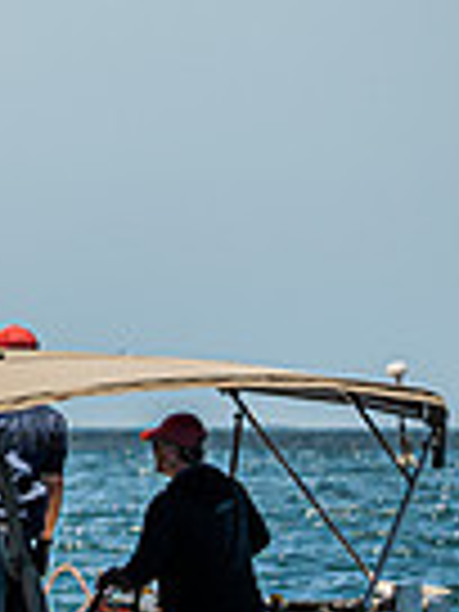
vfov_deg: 2.4
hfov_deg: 1.8
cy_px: 669
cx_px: -966
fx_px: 14763
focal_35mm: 835
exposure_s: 1/1250
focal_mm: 170
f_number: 5.6
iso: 320
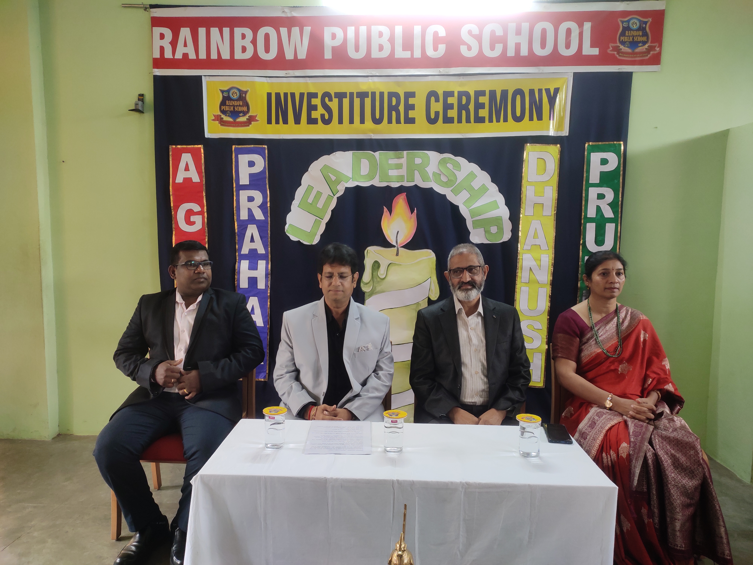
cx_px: 376
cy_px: 282
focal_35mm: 25
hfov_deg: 69.4
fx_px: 544
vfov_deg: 54.9
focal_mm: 4.74
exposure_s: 1/33
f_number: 1.79
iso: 318
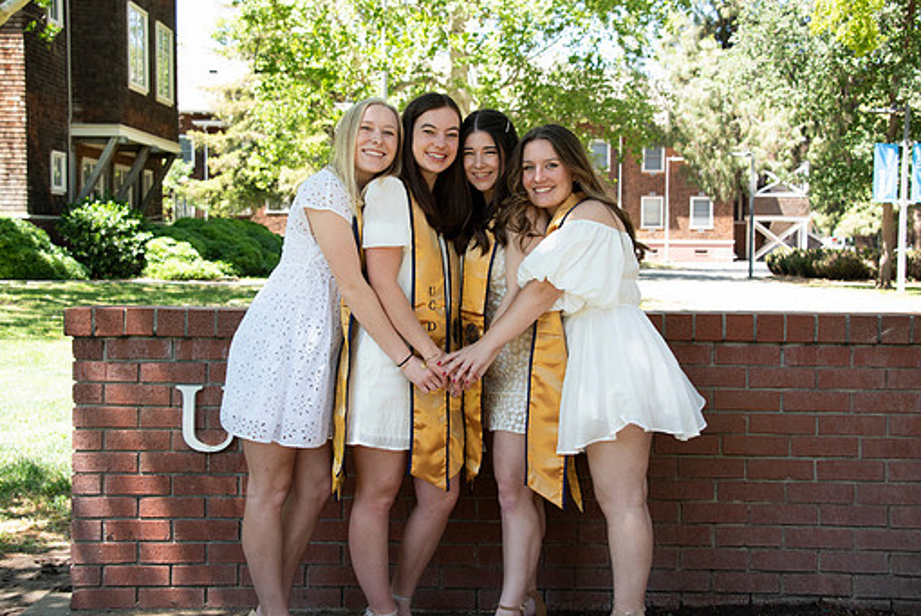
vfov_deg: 27.0
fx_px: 1280
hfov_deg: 39.6
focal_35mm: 50
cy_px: 288
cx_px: 451
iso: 640
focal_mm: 44
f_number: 5.6
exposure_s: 1/320
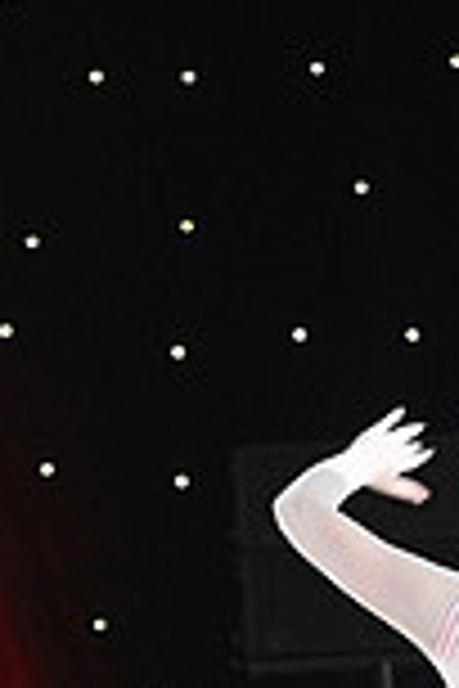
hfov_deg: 2.5
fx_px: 10499
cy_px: 1084
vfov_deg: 3.7
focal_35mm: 549
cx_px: 178
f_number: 4
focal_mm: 145
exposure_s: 1/250
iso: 2000
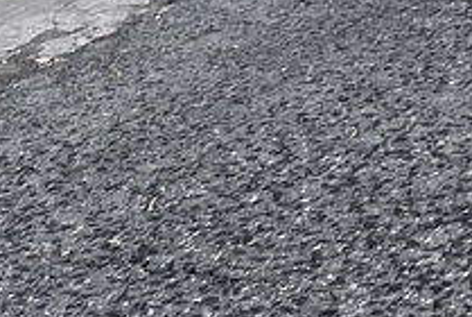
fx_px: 2442
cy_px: -786
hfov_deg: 9.3
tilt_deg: -0.5
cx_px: 1290
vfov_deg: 6.5
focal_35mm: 186
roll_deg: -0.3
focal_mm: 5.7
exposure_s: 1/299
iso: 50
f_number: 1.5
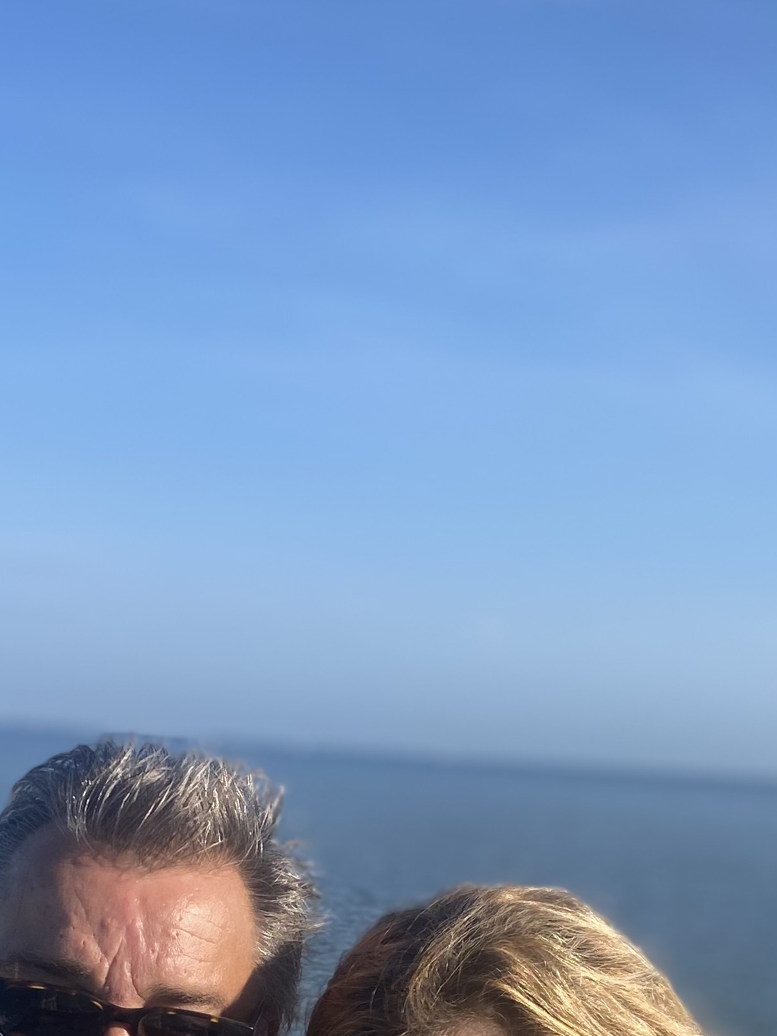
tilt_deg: -10.3
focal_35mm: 65
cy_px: 1153
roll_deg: -3.6
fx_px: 1945
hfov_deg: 22.6
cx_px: 308
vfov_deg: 27.2
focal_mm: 4.25
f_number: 1.8
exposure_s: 1/2141
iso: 32
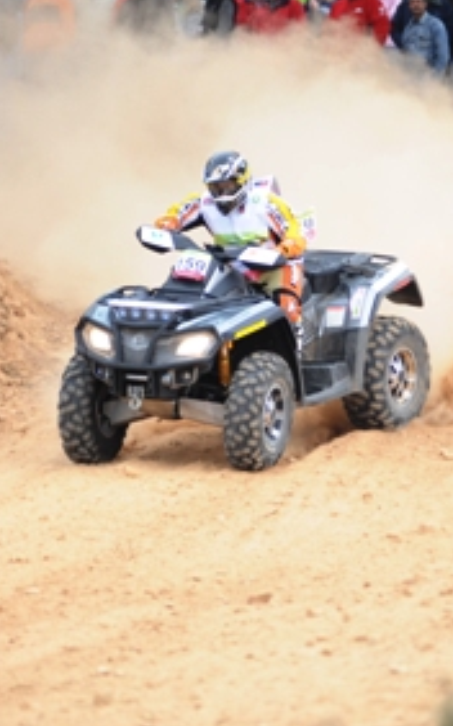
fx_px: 6446
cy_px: 353
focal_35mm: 326
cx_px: 284
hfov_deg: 4.0
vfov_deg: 6.4
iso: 500
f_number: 2.8
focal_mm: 200
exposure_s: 1/320
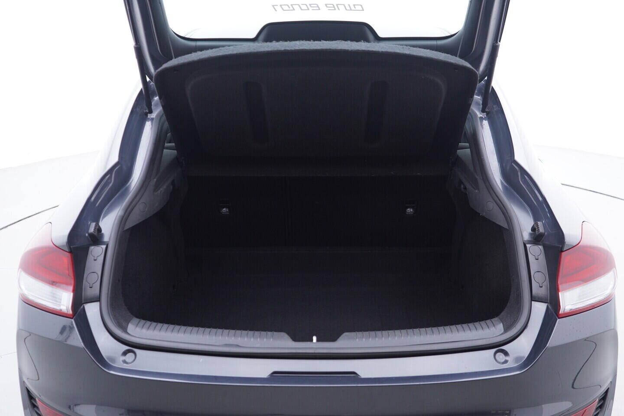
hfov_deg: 53.1
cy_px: 208
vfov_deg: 36.9
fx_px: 624
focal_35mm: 36
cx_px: 312
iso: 200
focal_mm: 24
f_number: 2.8
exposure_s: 1/40
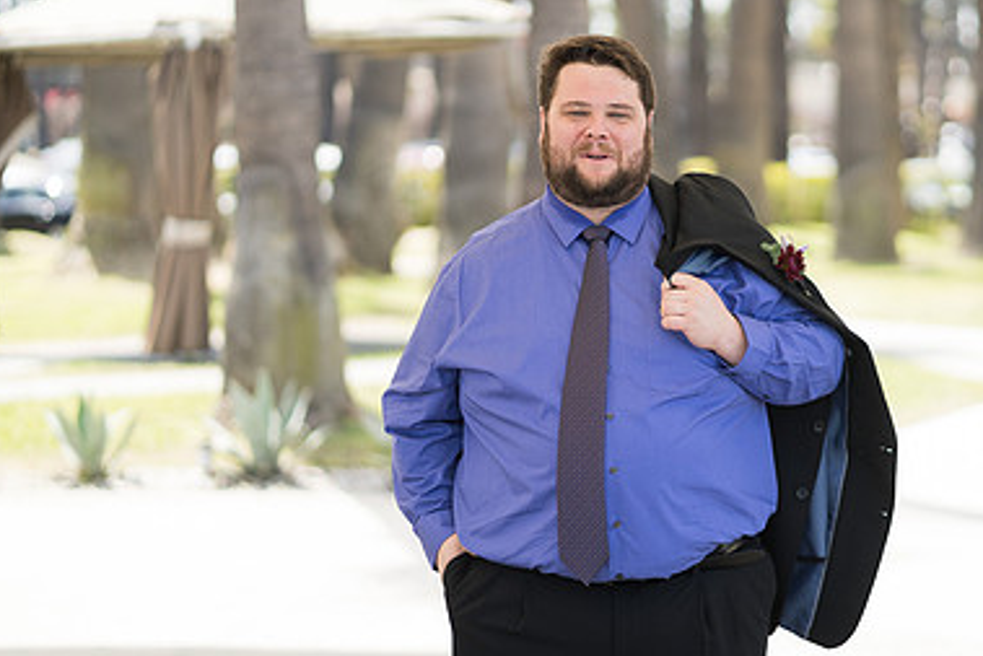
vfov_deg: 10.6
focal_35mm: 130
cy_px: 307
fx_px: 3551
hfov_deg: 15.7
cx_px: 615
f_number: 1.8
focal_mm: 85
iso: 320
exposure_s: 1/2000
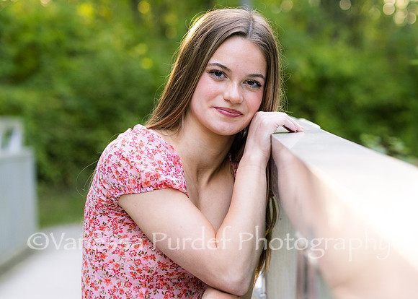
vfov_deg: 13.1
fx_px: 1295
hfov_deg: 18.3
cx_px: 261
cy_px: 196
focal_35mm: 109
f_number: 2
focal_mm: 43
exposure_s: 1/400
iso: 320
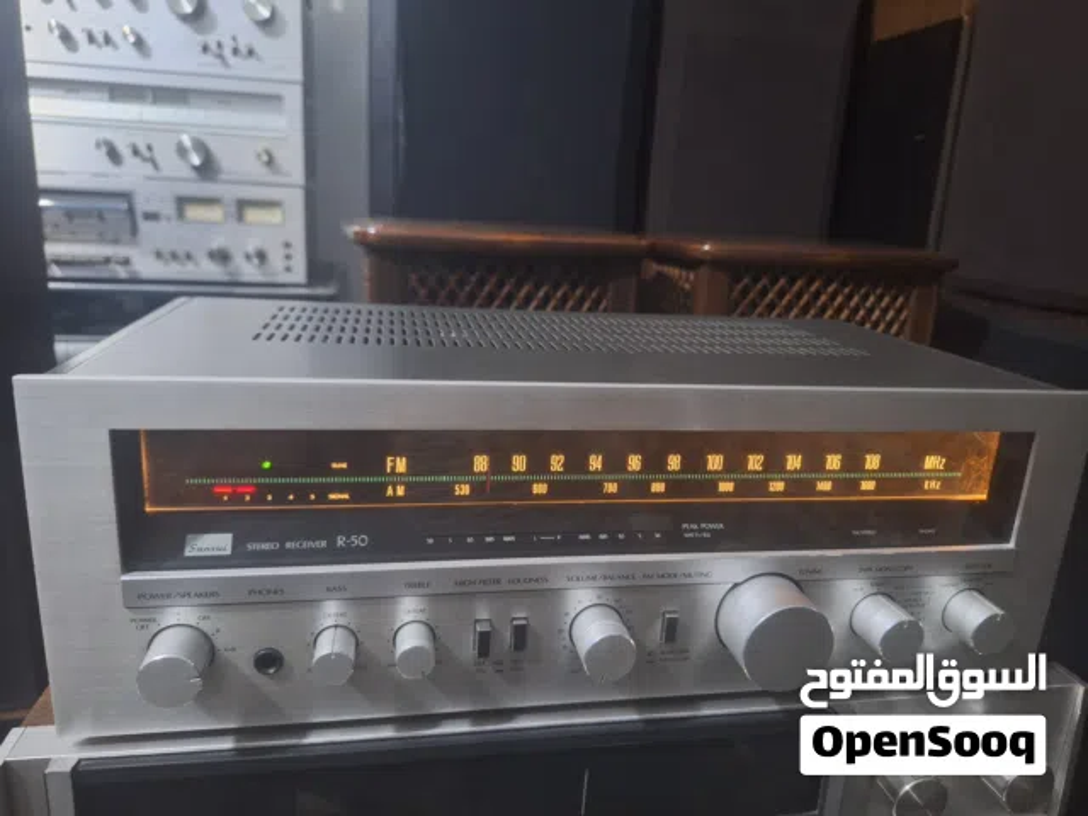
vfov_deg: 58.9
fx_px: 723
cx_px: 544
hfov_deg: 73.9
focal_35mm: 23
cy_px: 408
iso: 640
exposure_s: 1/20
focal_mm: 5.54
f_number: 1.8
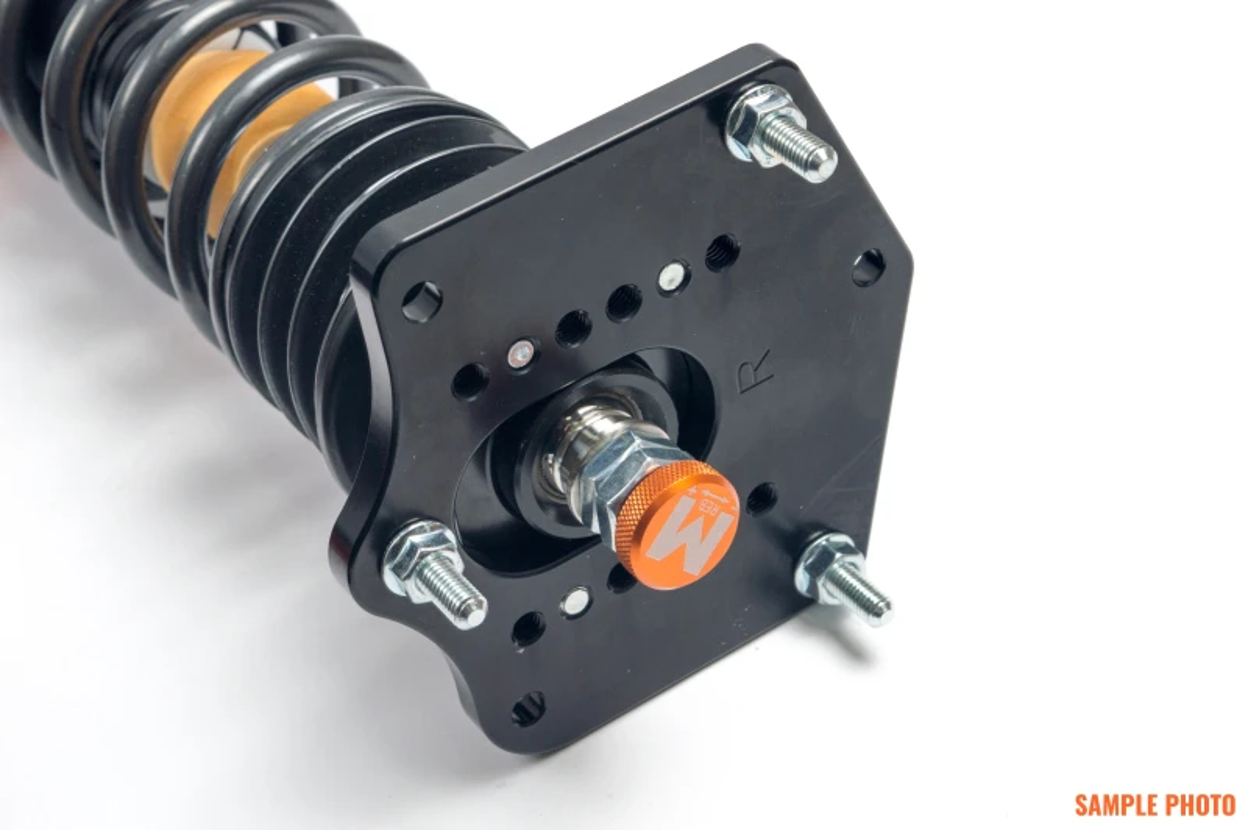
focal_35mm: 82
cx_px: 624
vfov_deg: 16.5
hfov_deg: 24.6
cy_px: 415
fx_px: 2858
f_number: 9
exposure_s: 1/15
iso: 100
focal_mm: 55
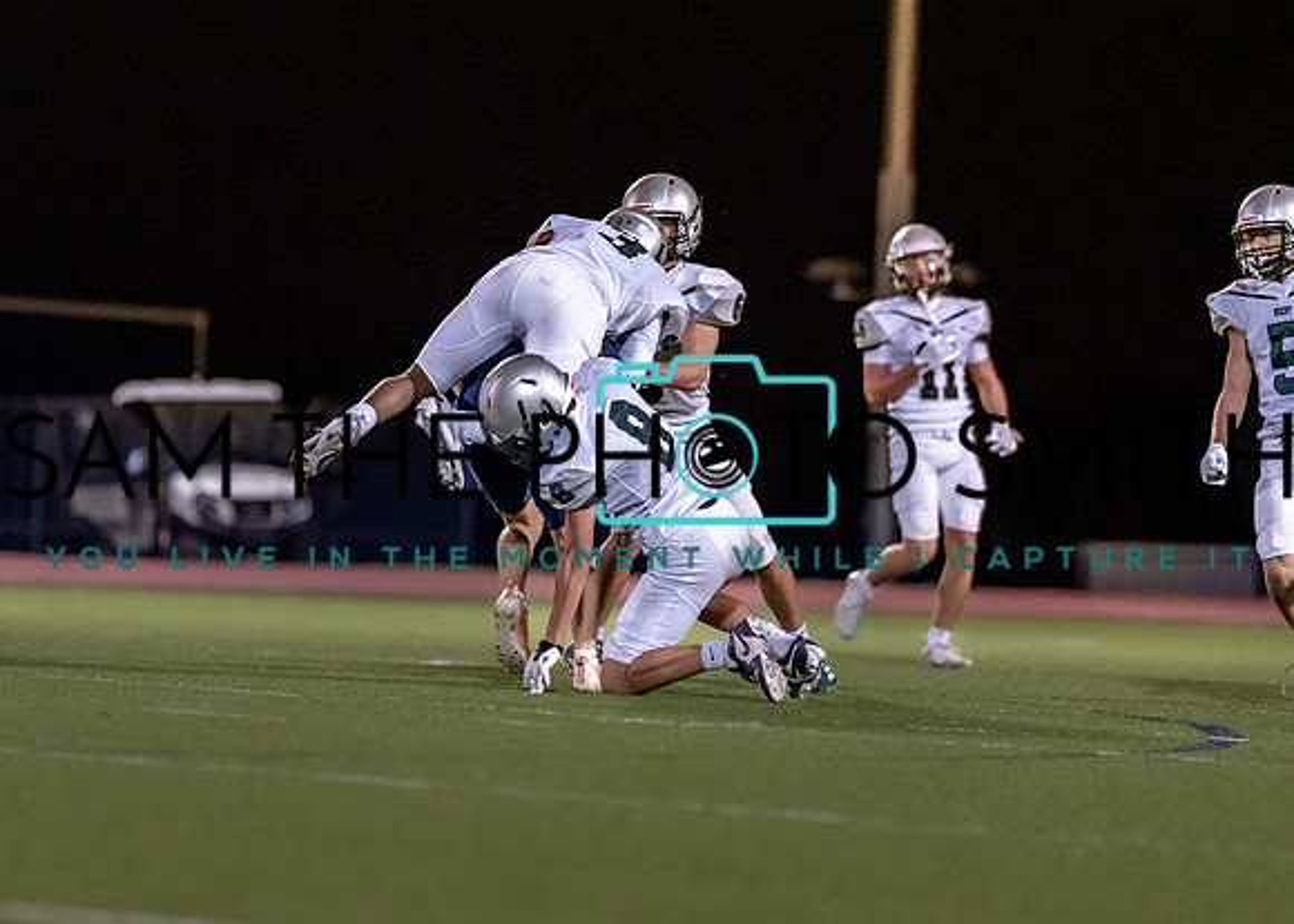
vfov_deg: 5.3
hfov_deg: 7.4
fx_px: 10009
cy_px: 401
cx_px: 527
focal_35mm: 272
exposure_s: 1/1000
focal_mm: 135
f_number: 1.8
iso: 1600
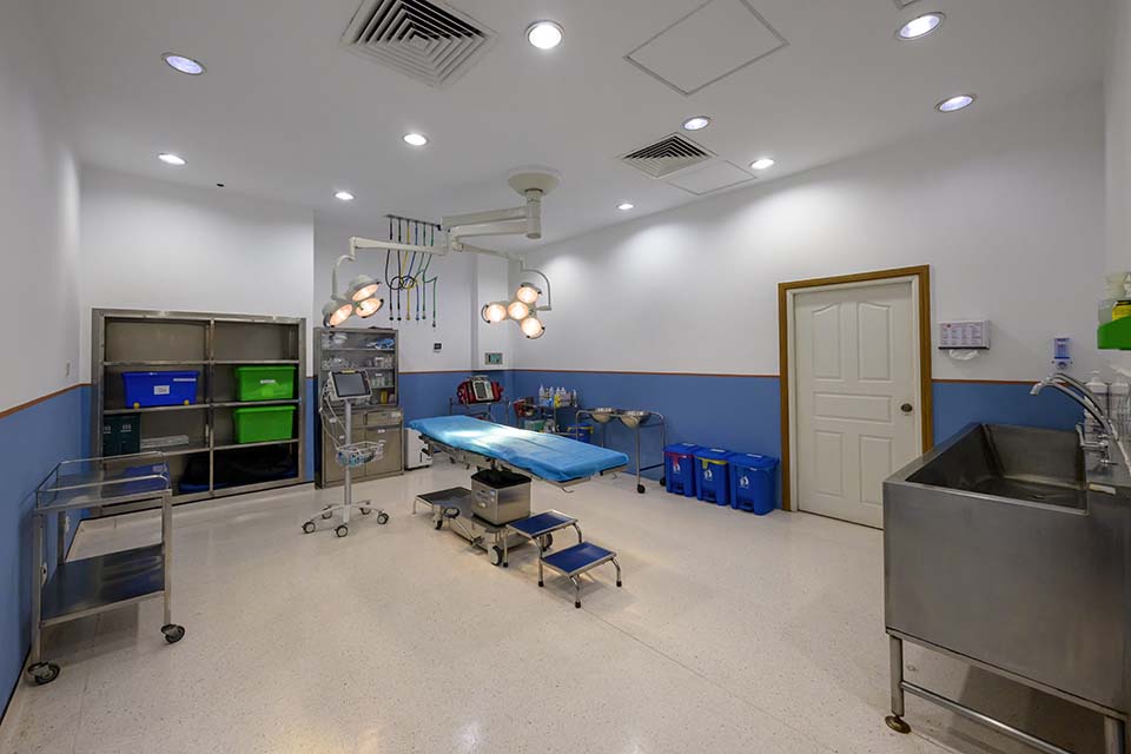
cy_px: 377
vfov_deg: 81.2
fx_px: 440
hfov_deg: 104.3
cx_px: 566
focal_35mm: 14
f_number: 8
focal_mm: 14
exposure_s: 1/200
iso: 1600
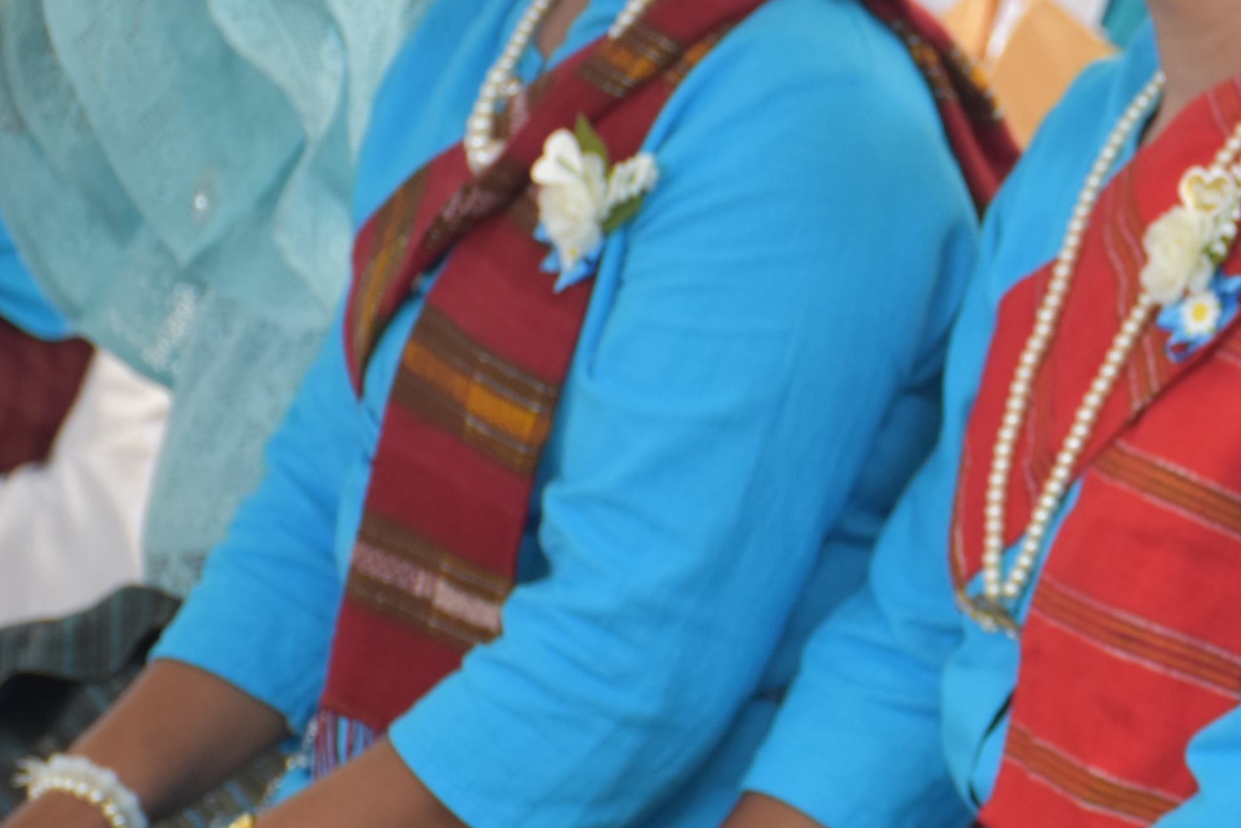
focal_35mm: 229
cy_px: 540
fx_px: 7894
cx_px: 1881
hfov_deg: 8.8
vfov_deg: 6.0
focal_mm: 50
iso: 400
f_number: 4.8
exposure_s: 1/80
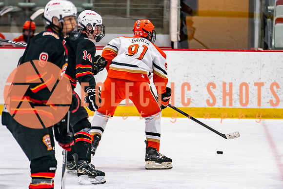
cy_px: 139
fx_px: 1920
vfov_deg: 5.6
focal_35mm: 244
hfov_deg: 8.4
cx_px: 161
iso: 640
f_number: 2.8
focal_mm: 140
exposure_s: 1/640
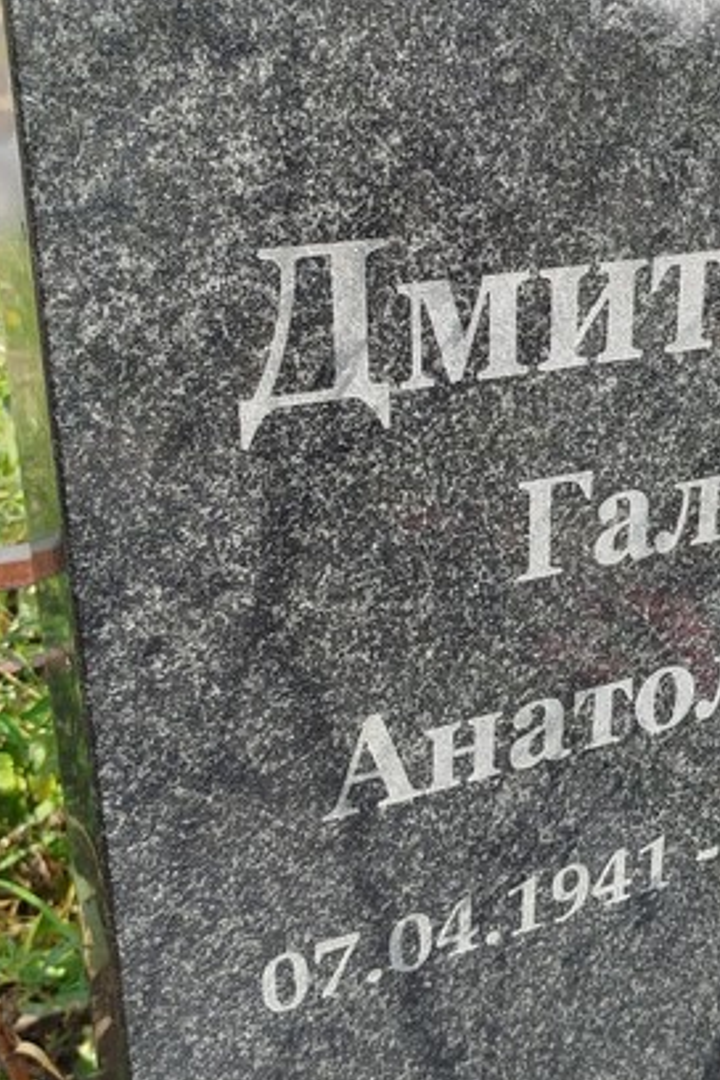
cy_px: 490
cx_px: 559
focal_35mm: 49
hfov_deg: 27.1
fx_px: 1470
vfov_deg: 40.3
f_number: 1.7
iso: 50
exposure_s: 1/395
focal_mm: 5.31
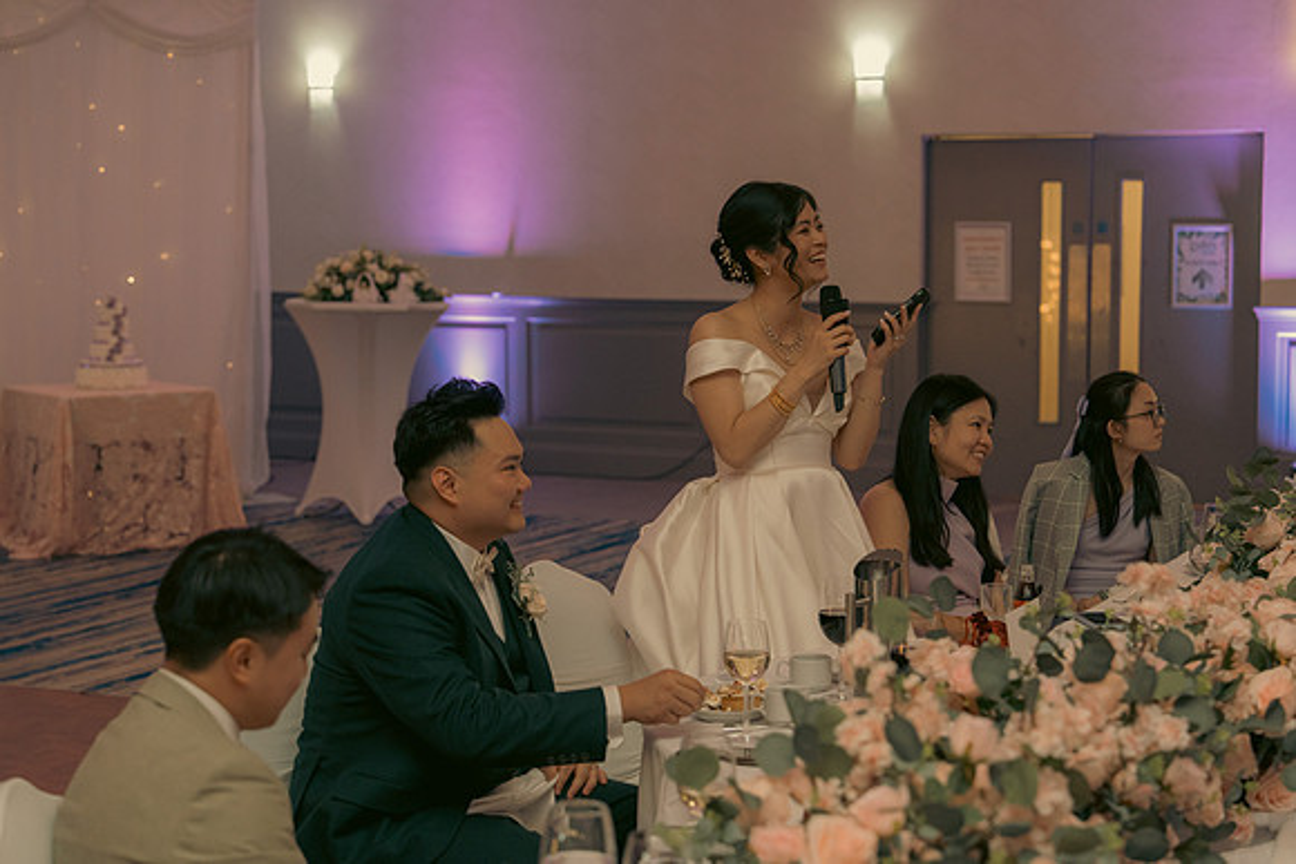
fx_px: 2520
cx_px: 648
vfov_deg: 19.5
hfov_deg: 28.8
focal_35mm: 70
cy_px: 432
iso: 2500
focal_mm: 70
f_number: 3.5
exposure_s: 1/160
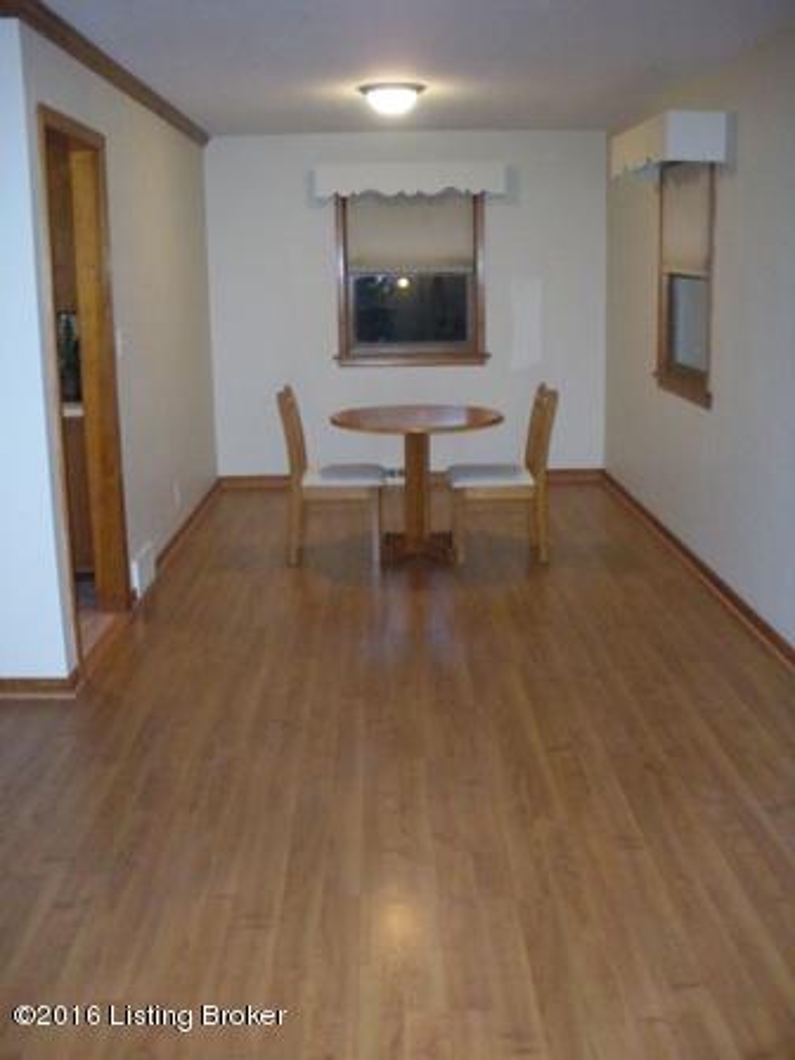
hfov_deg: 39.7
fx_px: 1102
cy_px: 530
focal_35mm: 36
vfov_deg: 51.4
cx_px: 398
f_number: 3.5
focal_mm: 6.3
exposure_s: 1/60
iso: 800
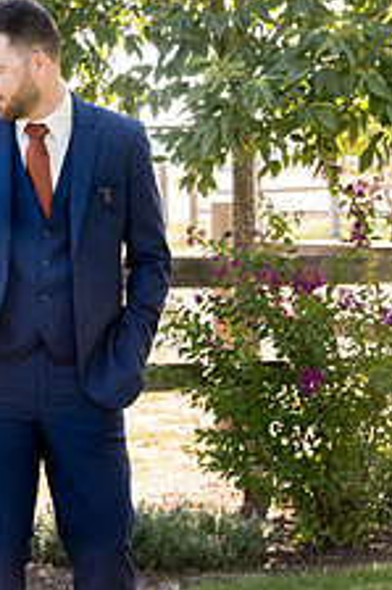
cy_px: 121
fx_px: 2028
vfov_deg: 16.4
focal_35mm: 124
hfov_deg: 10.9
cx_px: -17
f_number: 4
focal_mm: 38
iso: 400
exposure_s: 1/400
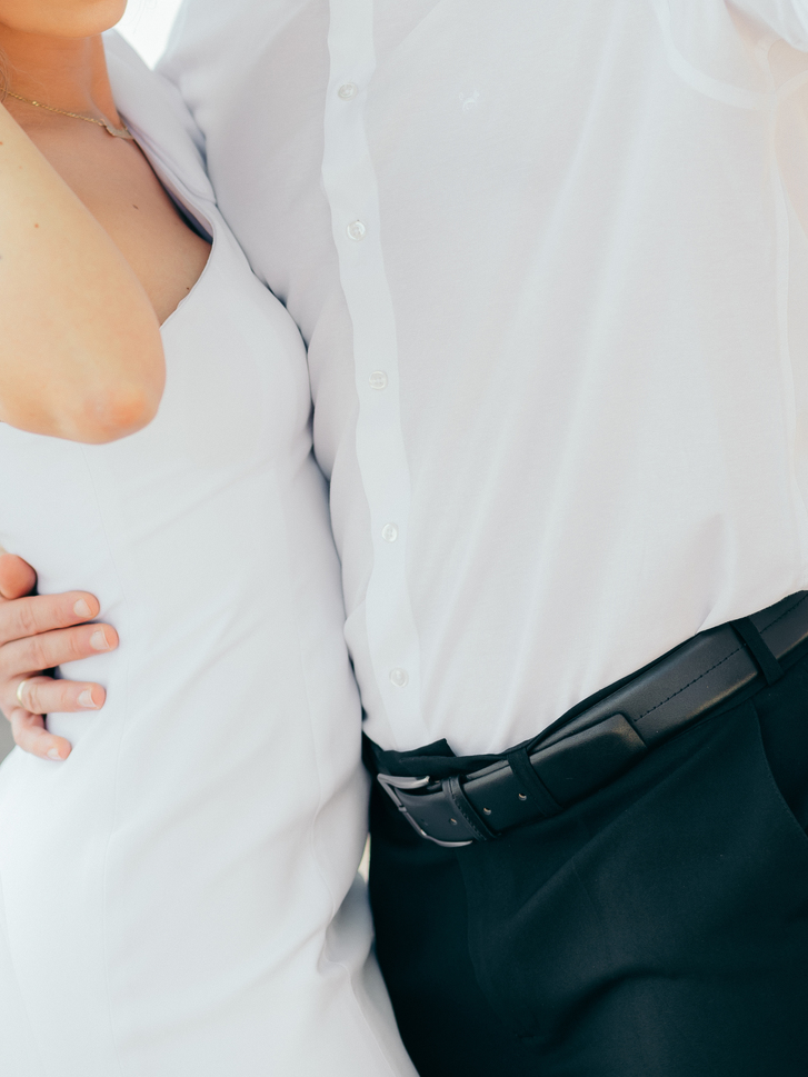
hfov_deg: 9.8
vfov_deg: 12.9
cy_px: 77
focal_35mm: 152
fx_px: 4730
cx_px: 235
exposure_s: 1/400
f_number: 2
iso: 100
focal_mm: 85
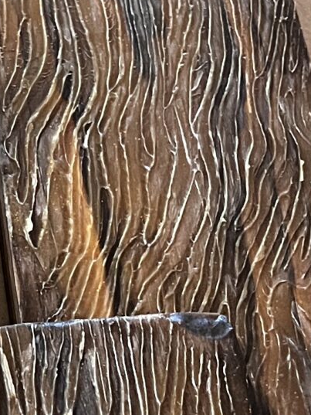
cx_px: -197
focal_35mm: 124
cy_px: 290
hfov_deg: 11.3
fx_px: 1485
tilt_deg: -58.8
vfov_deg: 15.8
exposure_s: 1/53
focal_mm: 5.1
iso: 500
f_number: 1.6
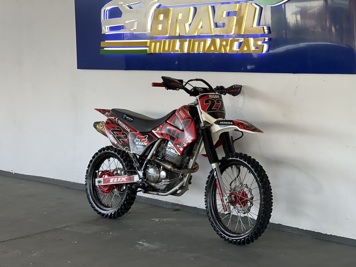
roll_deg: +2.2
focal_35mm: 77
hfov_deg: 25.3
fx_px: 792
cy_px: 134
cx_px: 178
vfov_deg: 19.1
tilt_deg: -5.9
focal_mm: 9
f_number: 2.8
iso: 250
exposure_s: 1/120
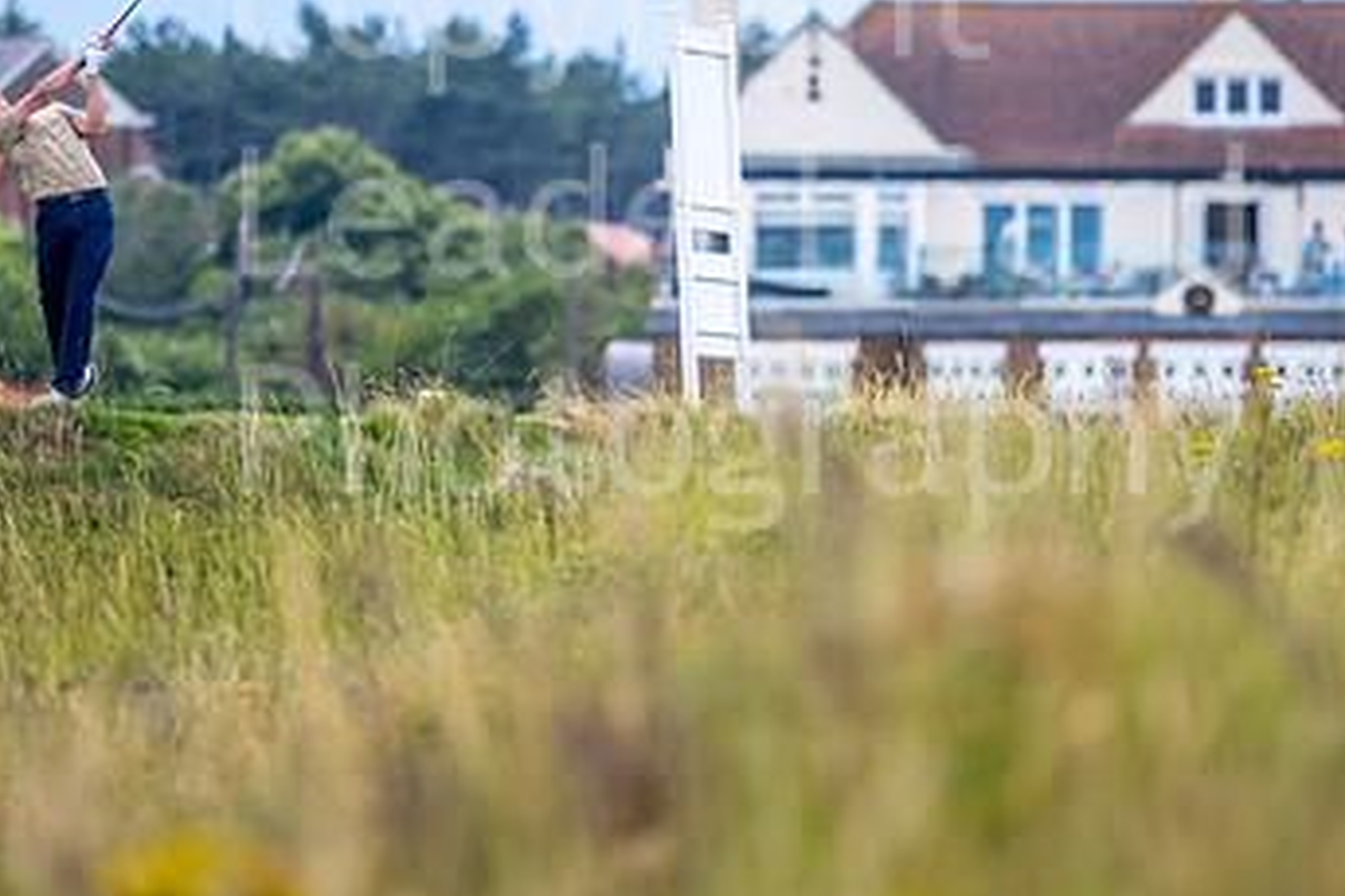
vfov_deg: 2.7
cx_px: 747
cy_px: 248
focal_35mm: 506
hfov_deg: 4.1
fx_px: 18895
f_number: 4
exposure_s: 1/800
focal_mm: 300
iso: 200
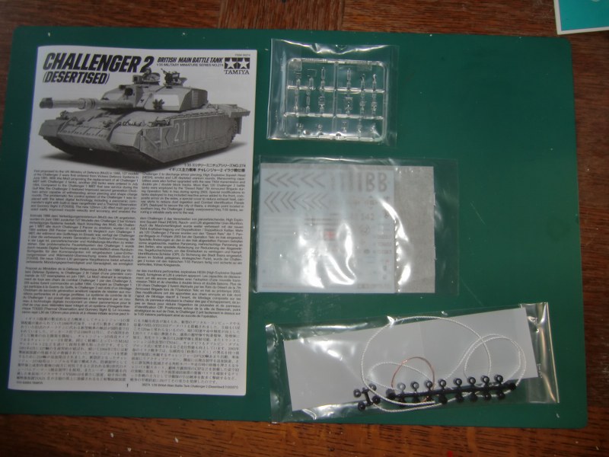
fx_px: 422
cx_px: 304
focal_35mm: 24
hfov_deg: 71.6
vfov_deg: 56.8
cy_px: 228
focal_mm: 4.3
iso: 64
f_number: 3.2
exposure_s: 1/60
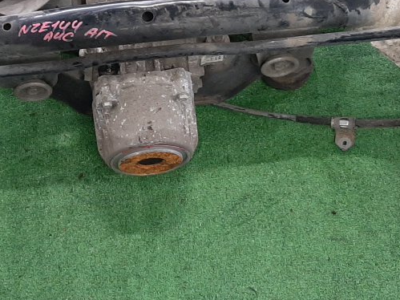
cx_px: 115
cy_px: 148
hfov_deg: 25.8
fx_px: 866
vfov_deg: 19.6
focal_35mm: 75
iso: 169
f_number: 1.7
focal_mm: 3.93
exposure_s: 1/33
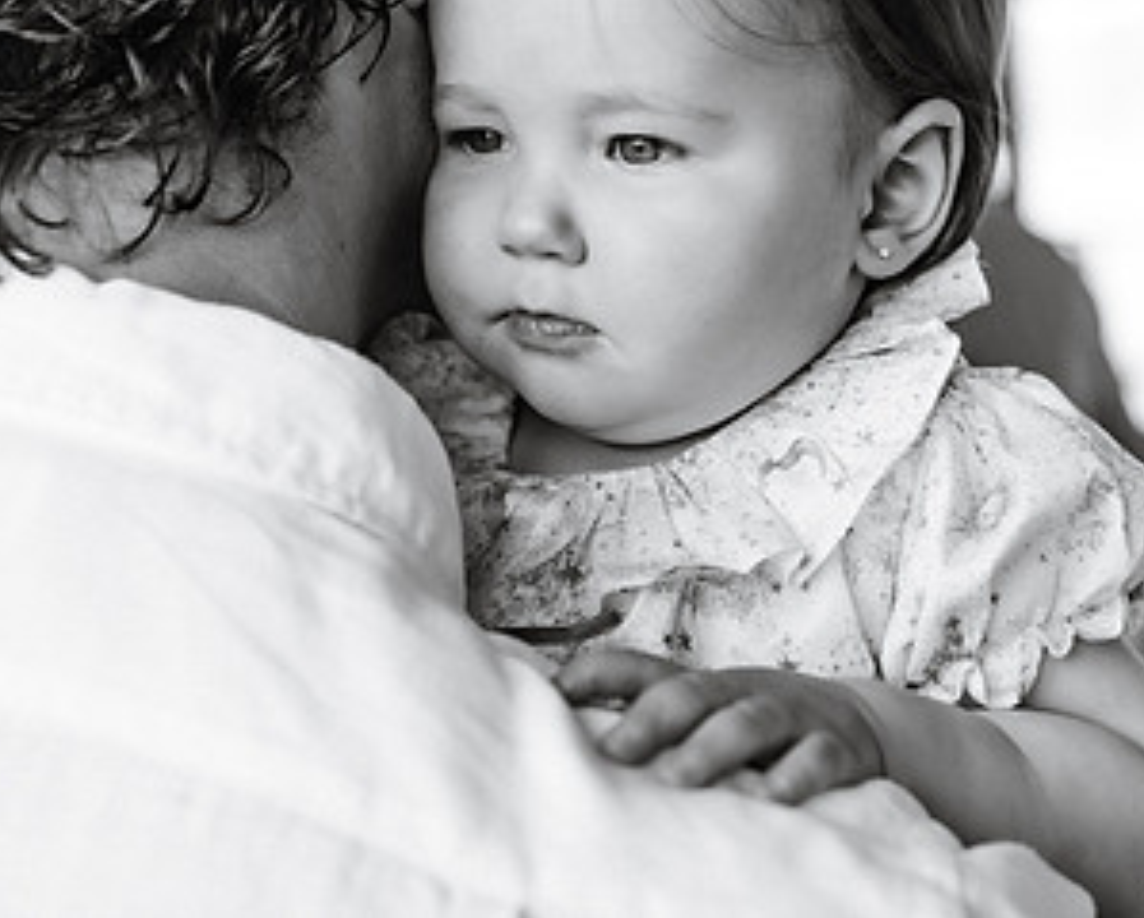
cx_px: 589
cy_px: 182
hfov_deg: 23.8
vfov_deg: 19.0
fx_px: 2712
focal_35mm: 80
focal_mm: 44
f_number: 3.2
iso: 250
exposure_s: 1/200
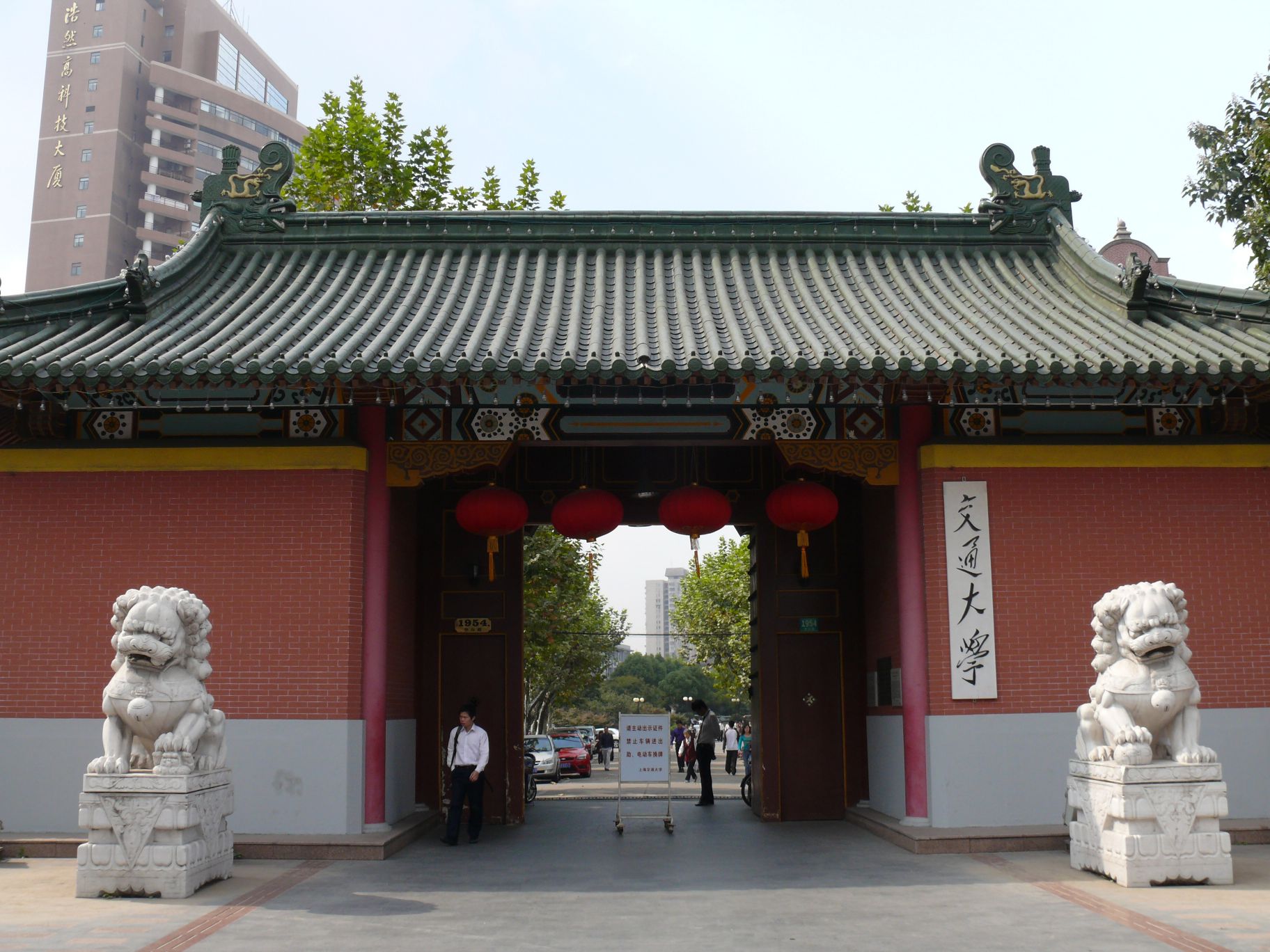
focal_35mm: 35
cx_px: 635
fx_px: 1284
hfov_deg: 52.6
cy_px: 476
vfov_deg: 40.7
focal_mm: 7.4
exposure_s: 1/250
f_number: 5
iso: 100
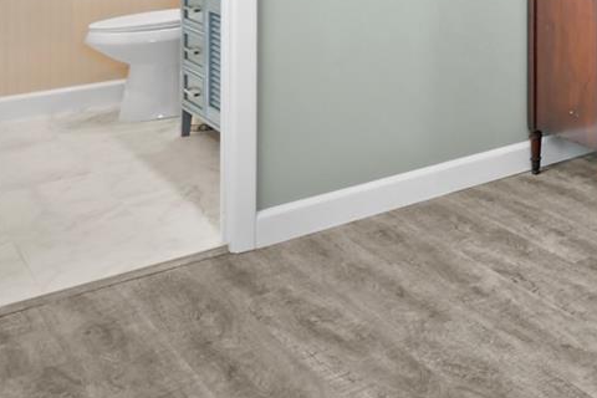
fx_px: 829
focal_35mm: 50
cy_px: -131
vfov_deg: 23.6
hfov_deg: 29.4
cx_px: 827
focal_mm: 10
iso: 100
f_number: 7.1
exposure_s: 1.3
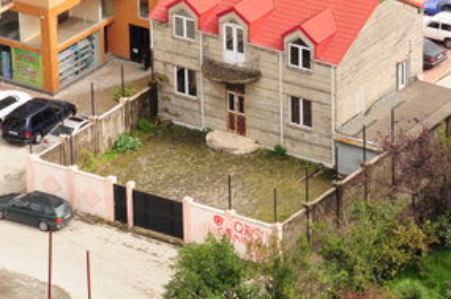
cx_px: 265
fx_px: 2941
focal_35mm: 235
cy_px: 91
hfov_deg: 8.8
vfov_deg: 5.8
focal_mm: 112
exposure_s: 1/640
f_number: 6.3
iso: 320
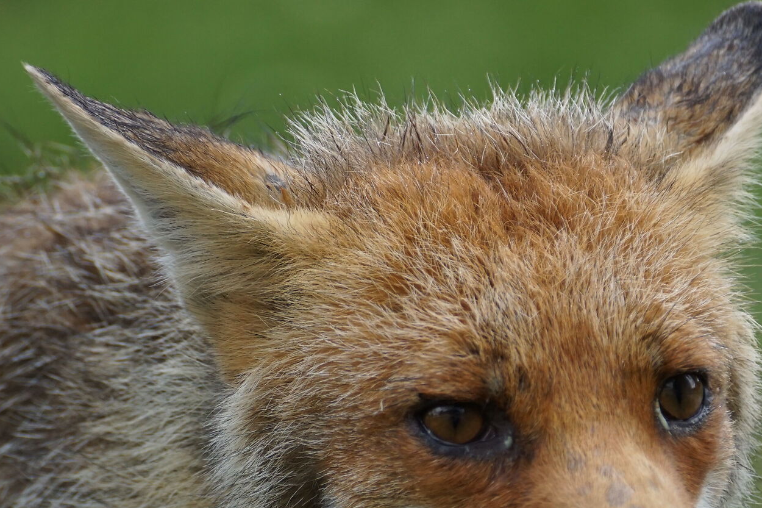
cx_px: 518
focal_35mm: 864
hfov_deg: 2.4
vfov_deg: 1.6
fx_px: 18284
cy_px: 376
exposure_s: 1/500
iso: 500
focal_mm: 300
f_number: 5.6
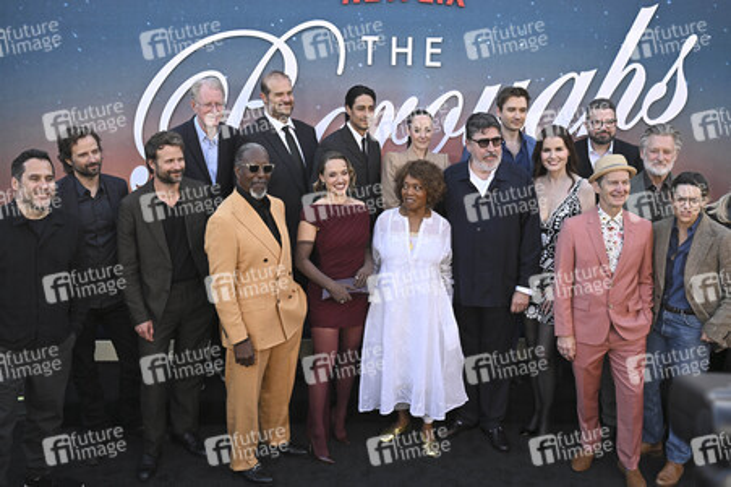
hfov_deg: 54.5
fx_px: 710
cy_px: 244
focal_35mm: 35
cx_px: 366
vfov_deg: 37.8
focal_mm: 35
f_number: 7.1
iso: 800
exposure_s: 1/320
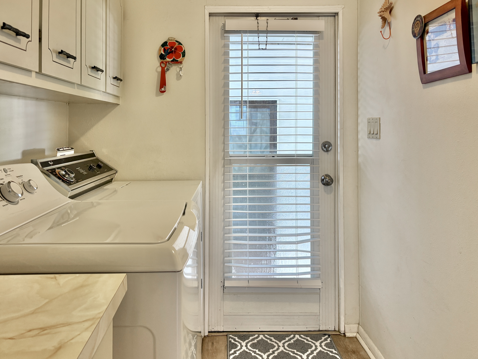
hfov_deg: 67.3
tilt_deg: -7.6
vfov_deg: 53.1
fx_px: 359
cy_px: 180
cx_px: 239
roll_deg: +0.6
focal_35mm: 26
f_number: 1.6
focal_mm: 5.96
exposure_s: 1/60
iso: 125
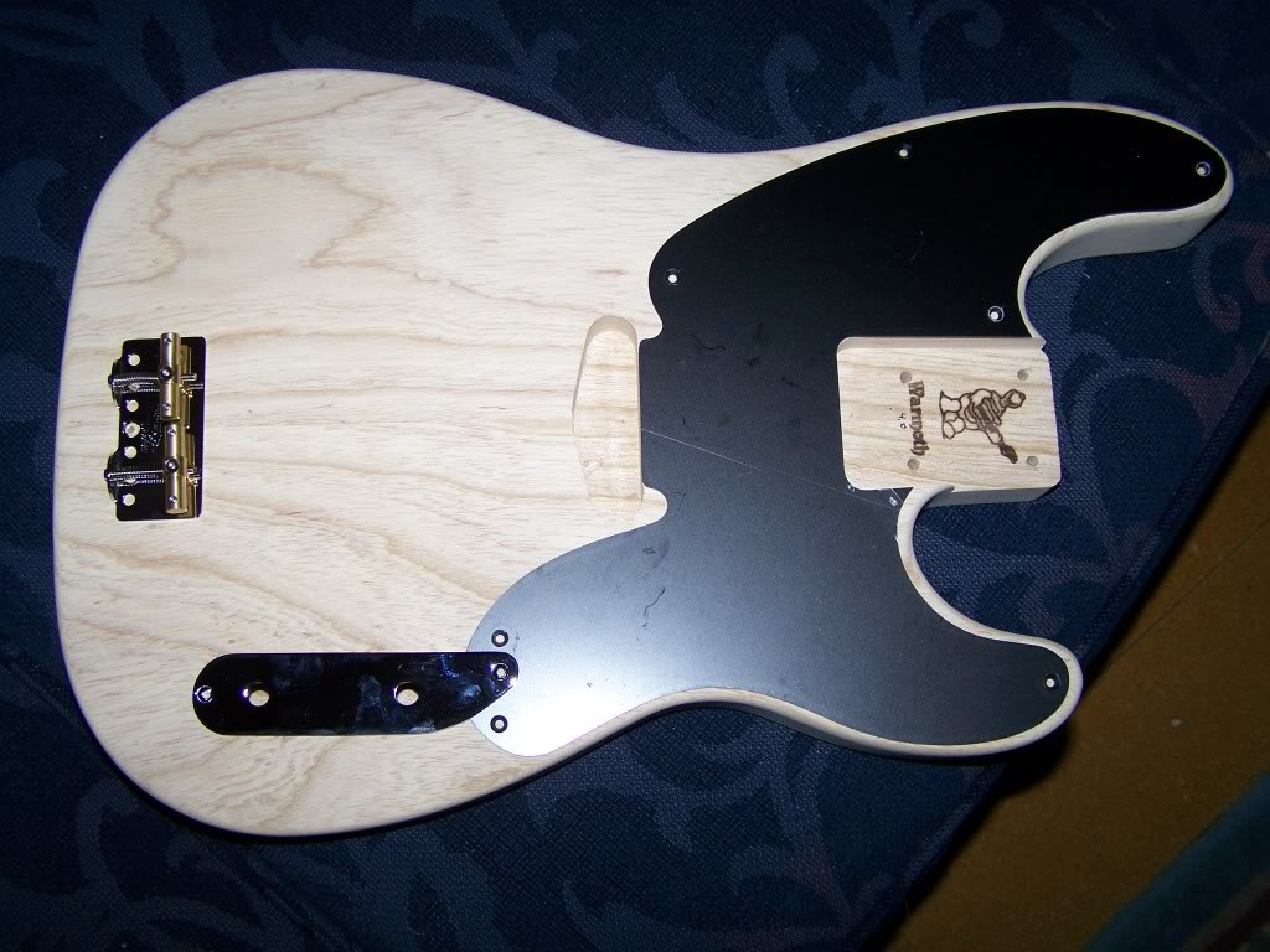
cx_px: 635
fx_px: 1394
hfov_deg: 49.0
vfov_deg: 37.7
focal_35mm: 38
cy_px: 476
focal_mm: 6.3
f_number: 2.8
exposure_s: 1/60
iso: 80
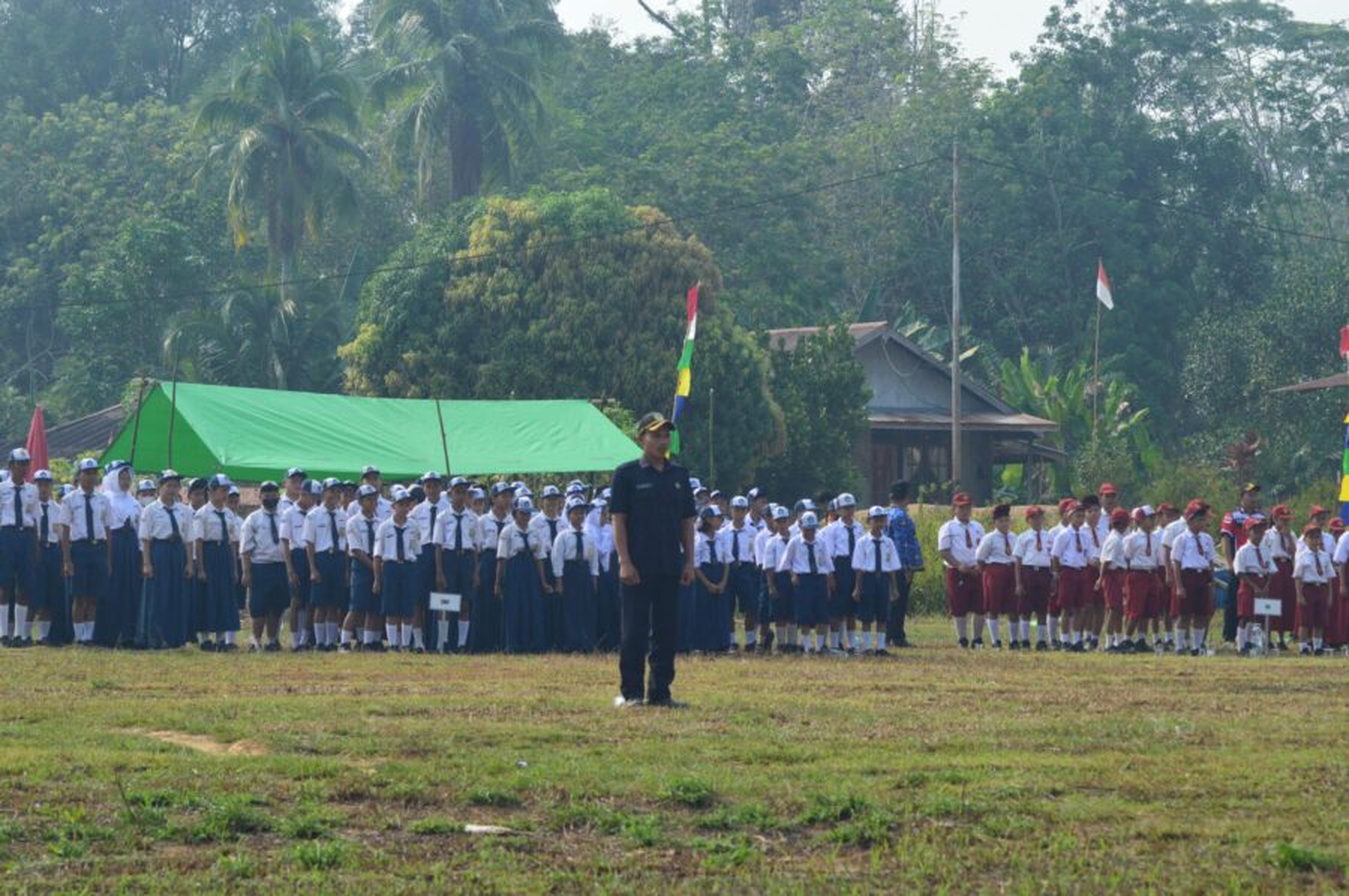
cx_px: 674
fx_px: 6288
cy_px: 448
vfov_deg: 8.2
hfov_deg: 12.2
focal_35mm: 168
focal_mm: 112
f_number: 11
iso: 400
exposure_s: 1/400
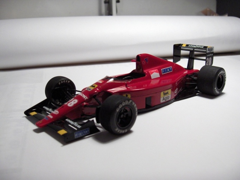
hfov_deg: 47.8
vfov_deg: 36.9
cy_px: 90
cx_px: 120
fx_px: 271
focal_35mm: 39
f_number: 2.8
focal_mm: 8
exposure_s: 1/124
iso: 191
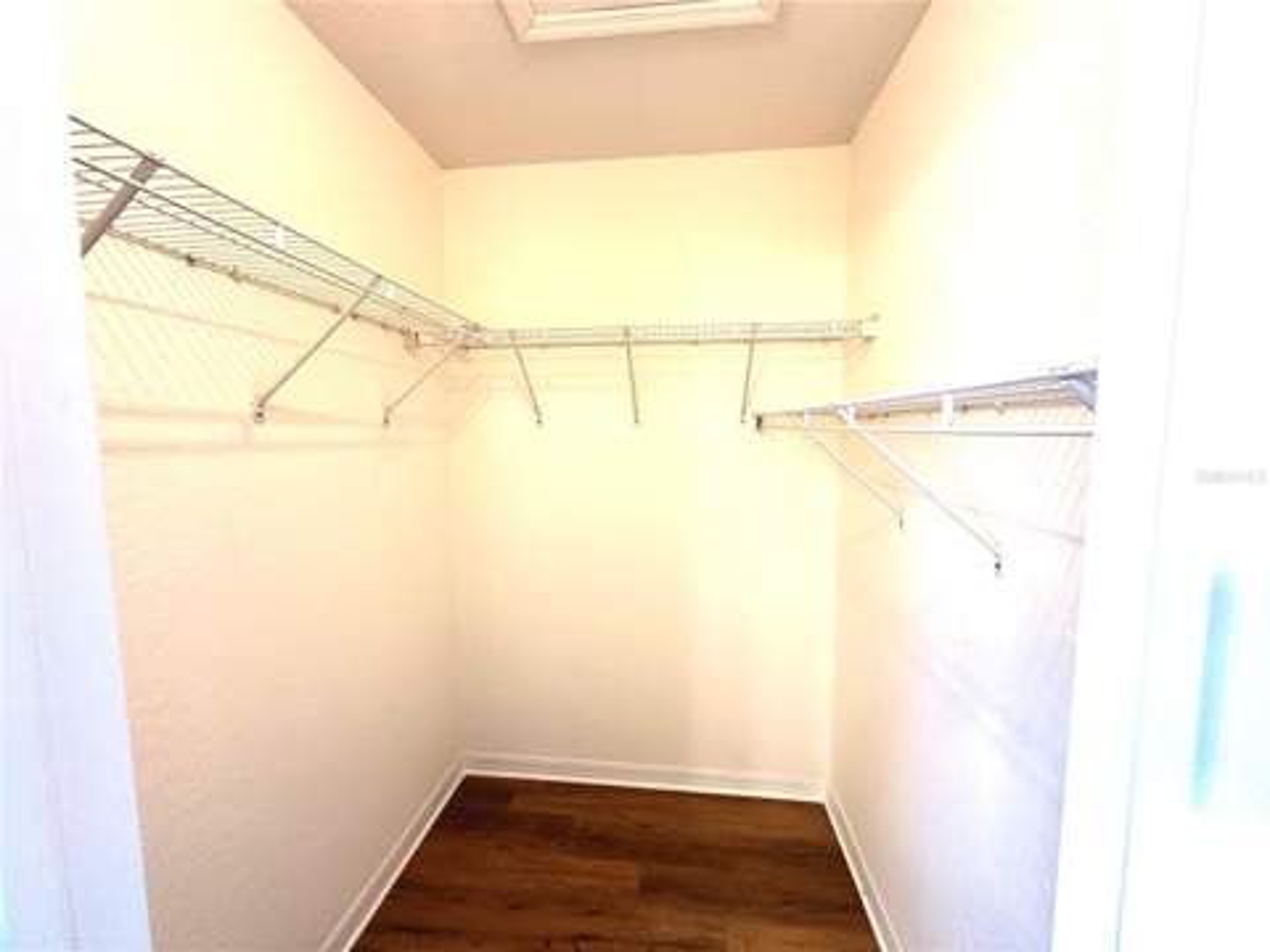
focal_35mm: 14
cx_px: 635
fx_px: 514
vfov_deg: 85.7
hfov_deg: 102.1
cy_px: 476
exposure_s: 1/60
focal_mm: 2.22
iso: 200
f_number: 2.2
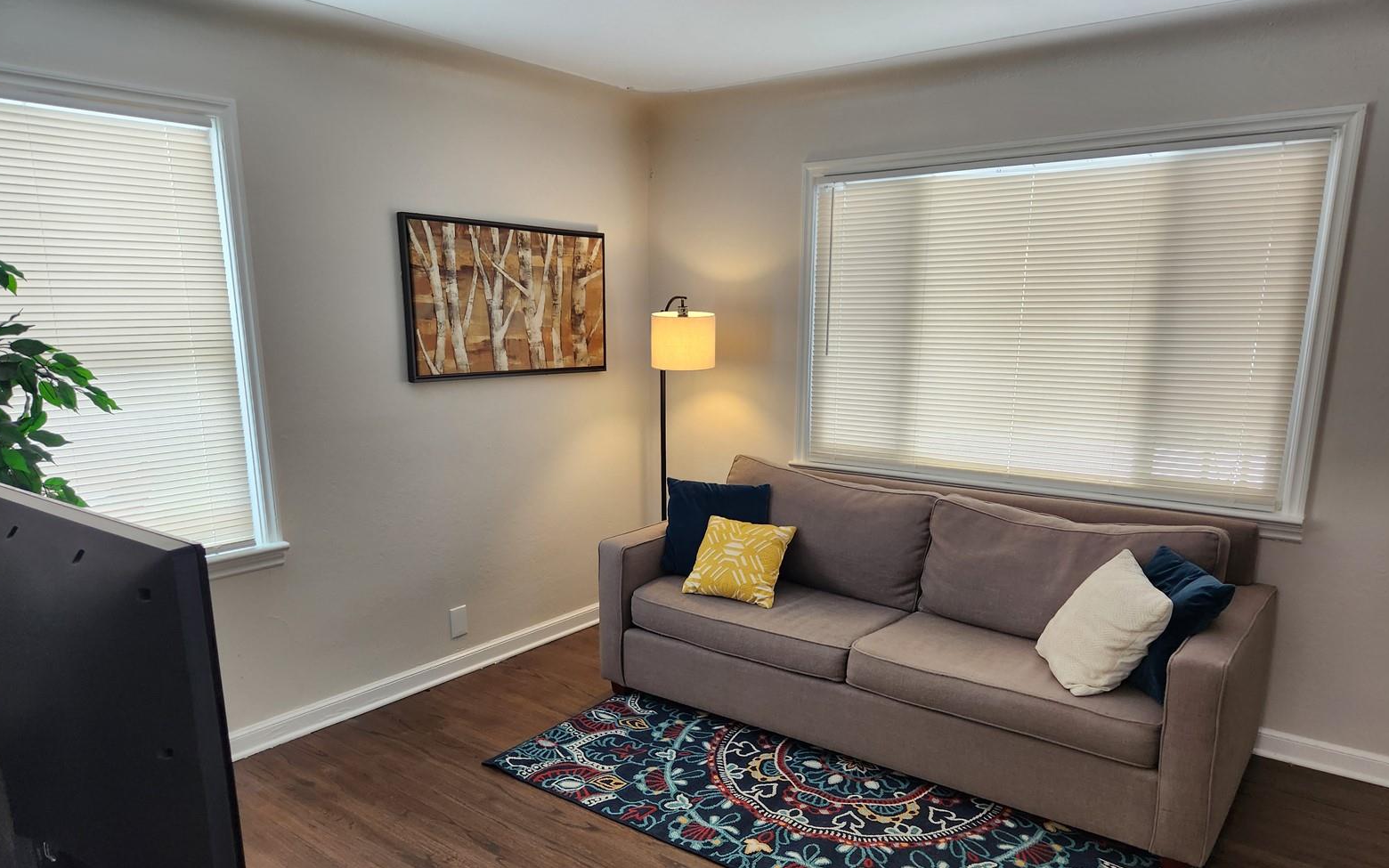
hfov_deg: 72.5
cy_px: 520
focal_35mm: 25
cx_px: 701
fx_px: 946
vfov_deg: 49.0
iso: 125
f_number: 1.8
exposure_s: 1/120
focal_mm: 5.4
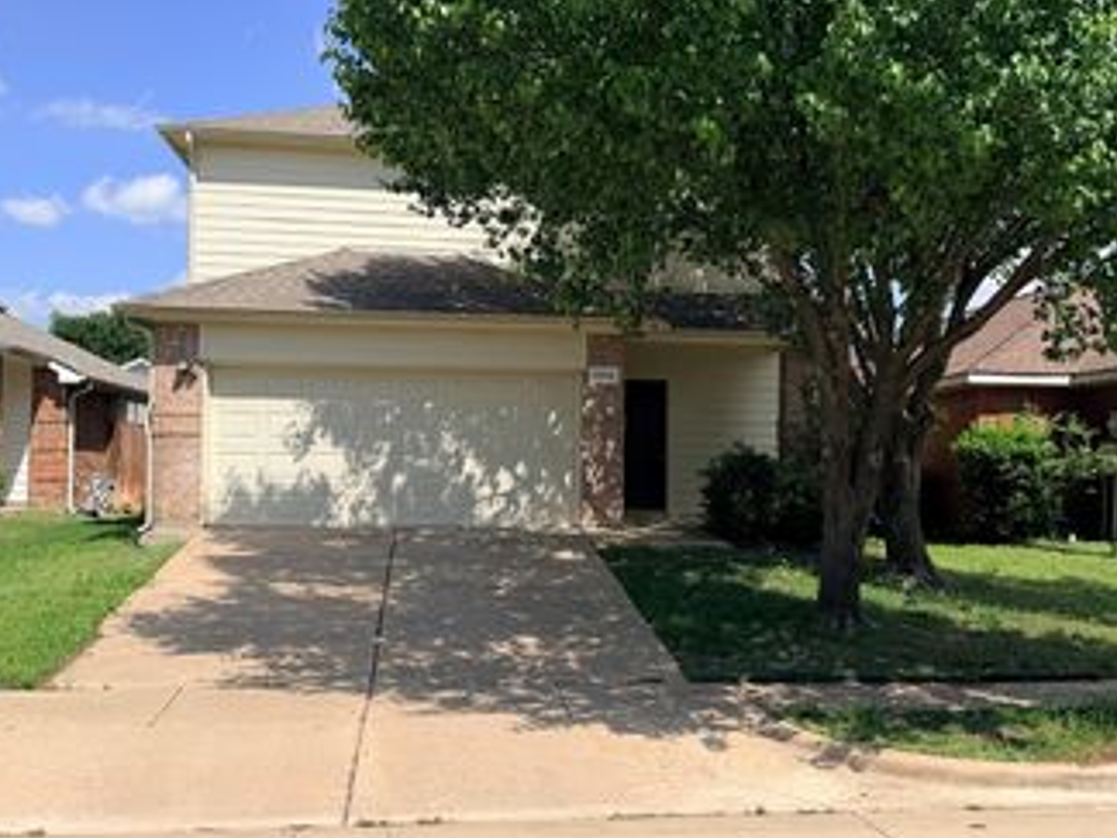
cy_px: 419
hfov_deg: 50.1
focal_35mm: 37
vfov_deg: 38.7
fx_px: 1194
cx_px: 607
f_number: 1.78
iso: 80
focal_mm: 6.76
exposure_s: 1/4975
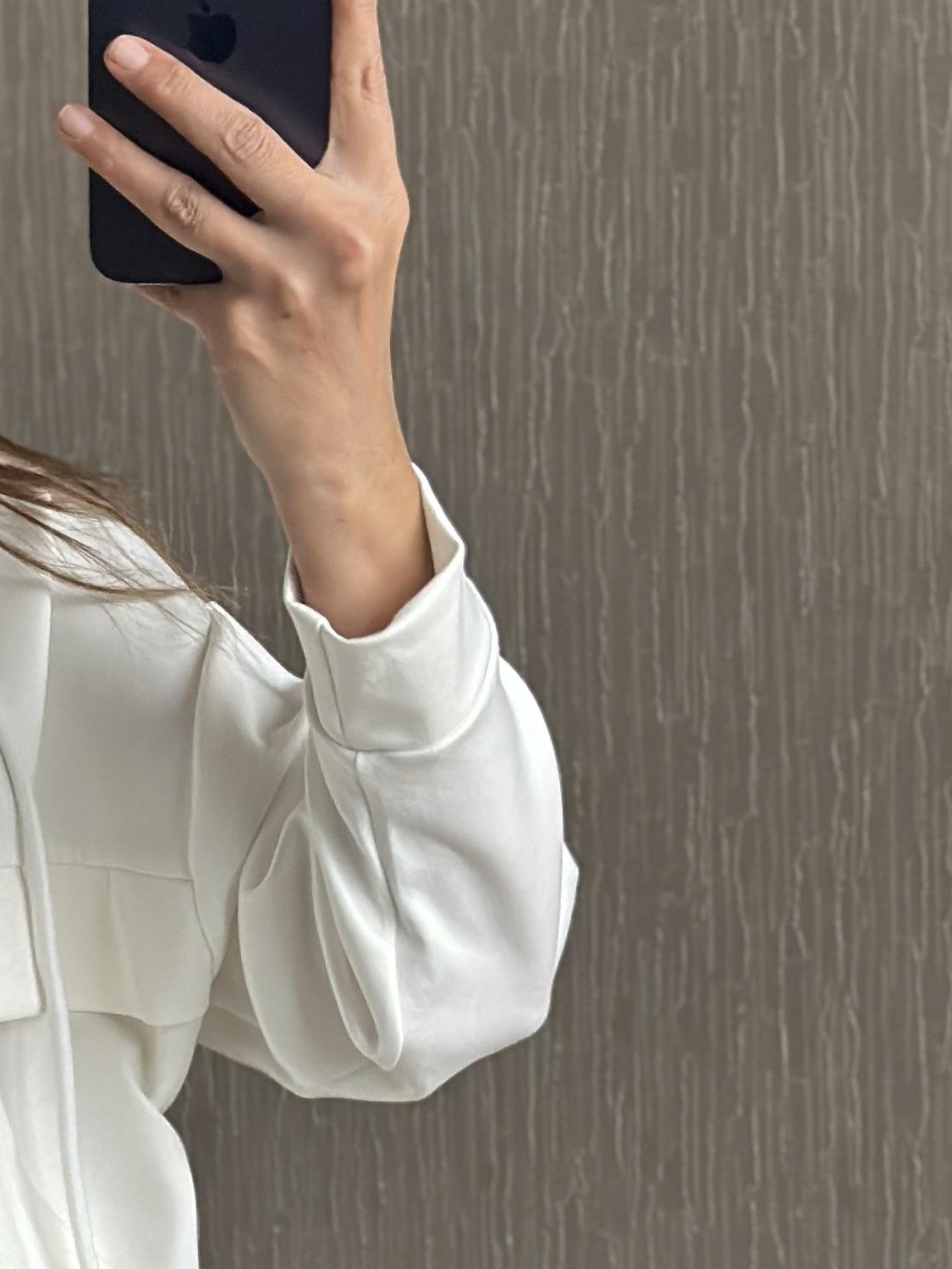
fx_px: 4730
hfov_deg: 11.2
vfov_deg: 15.2
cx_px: -249
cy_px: 1032
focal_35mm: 129
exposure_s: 1/60
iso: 400
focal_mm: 6.86
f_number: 1.78
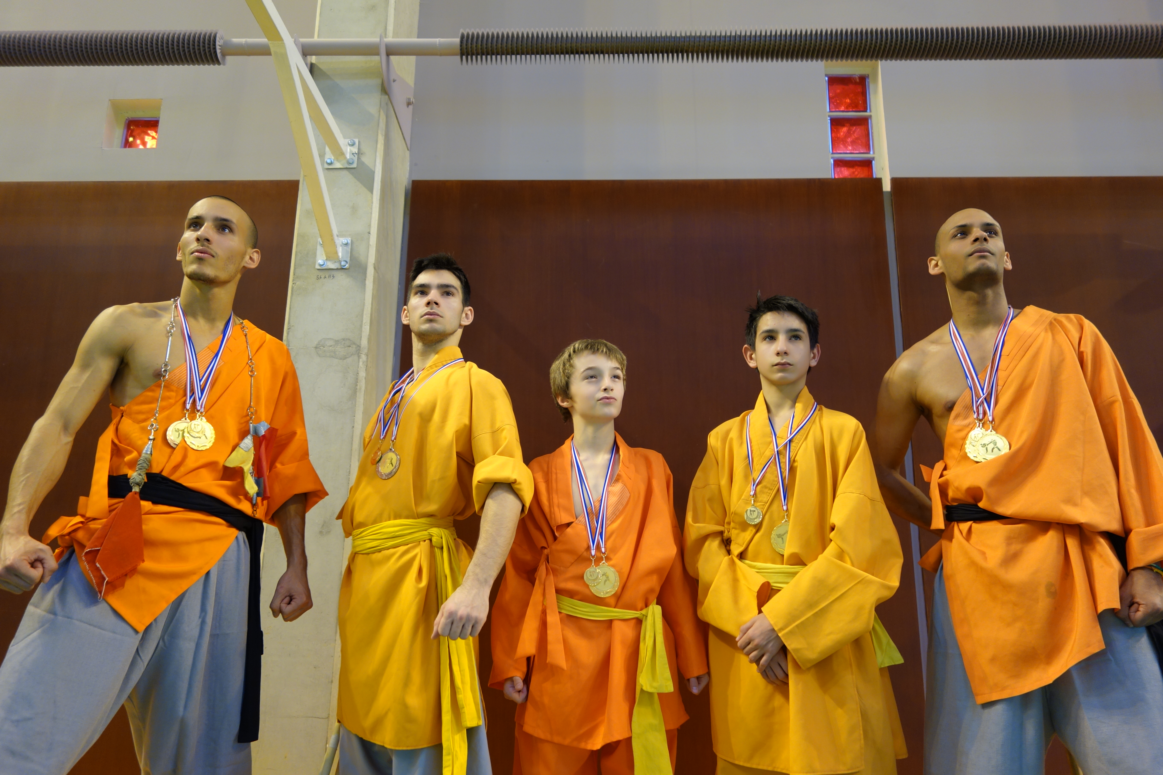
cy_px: 388
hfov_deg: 63.7
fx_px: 937
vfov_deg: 45.0
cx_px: 582
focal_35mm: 29
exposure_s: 1/60
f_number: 2
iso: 125
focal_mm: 10.63
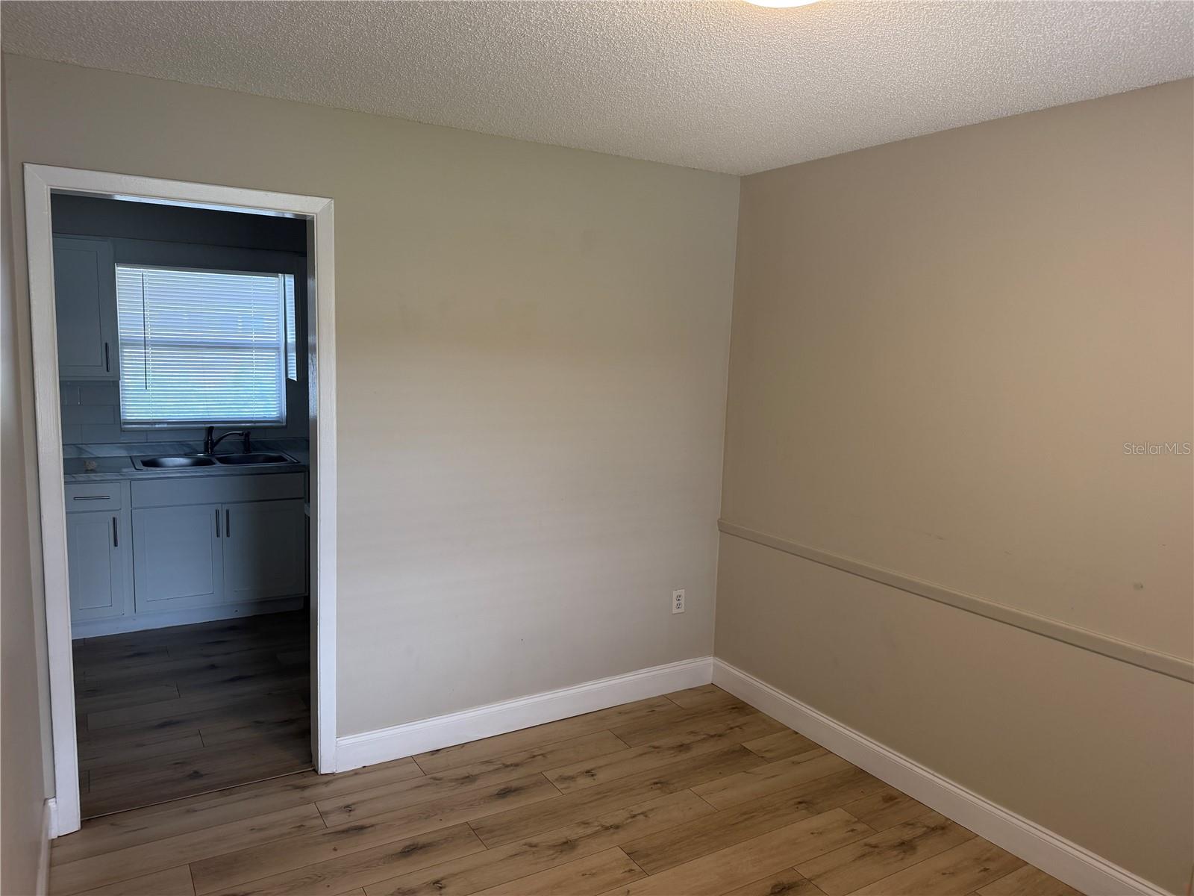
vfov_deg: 56.8
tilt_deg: -6.8
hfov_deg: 71.6
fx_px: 828
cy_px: 448
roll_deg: -2.1
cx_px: 597
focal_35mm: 24
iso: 160
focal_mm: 6.76
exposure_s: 1/120
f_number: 1.78
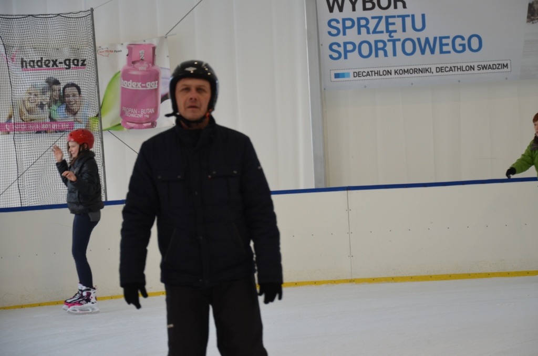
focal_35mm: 128
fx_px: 1901
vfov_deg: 10.7
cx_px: 269
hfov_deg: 16.1
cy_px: 178
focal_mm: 85
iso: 400
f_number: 5.6
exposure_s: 1/100
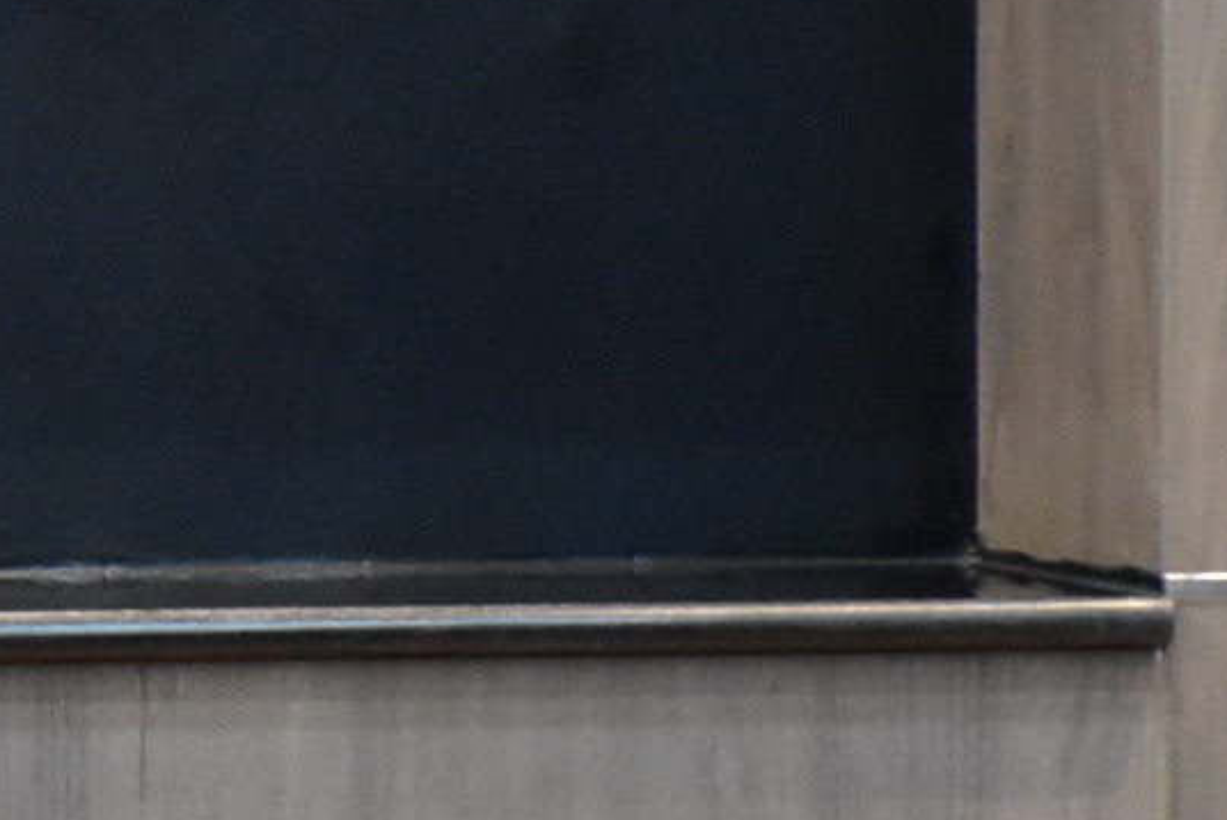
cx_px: -1289
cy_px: -53
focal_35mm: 838
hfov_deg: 2.4
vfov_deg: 1.6
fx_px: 28576
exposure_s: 1/30
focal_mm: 100
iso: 2500
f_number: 5.6
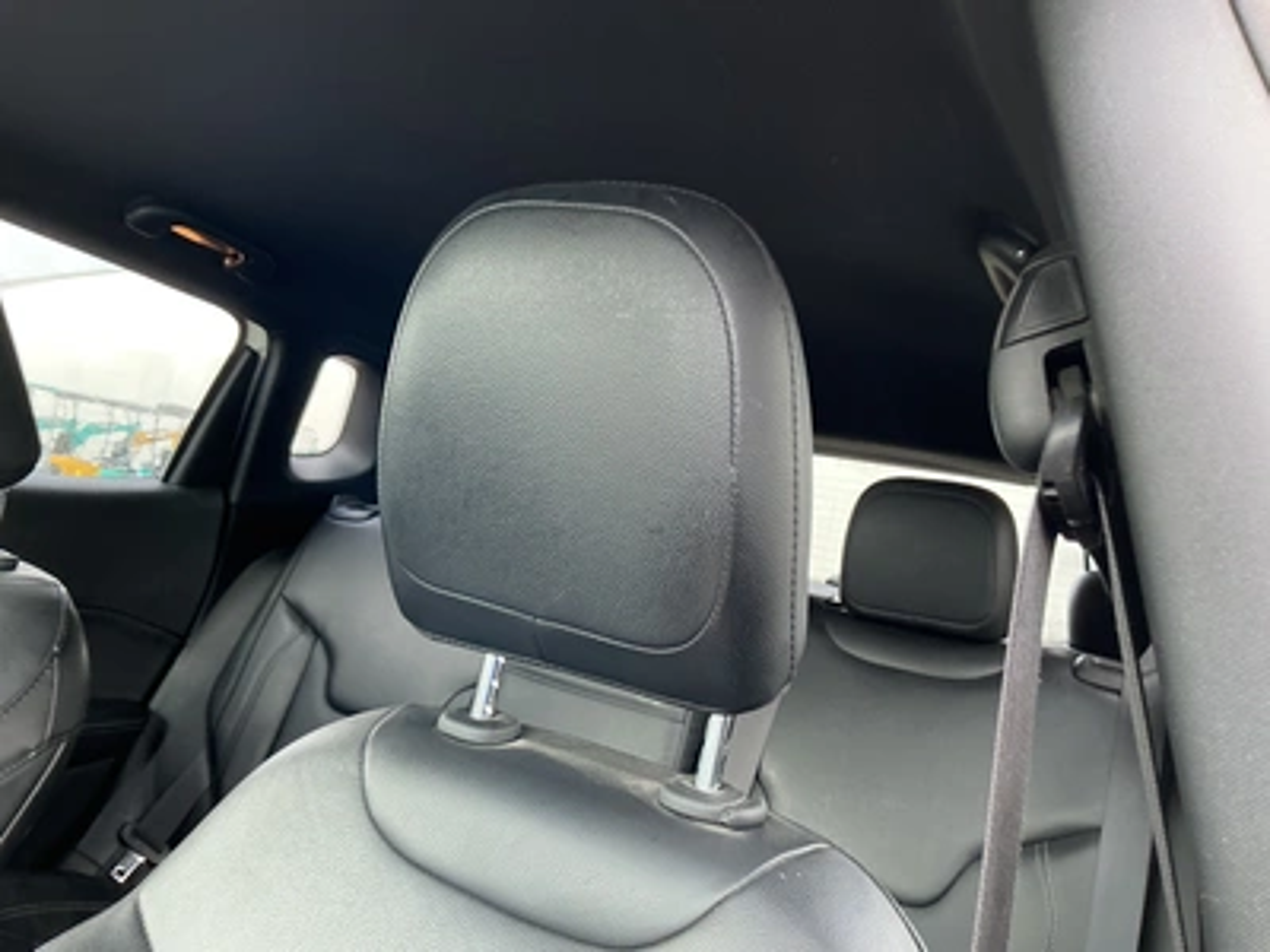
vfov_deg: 49.7
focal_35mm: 28
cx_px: 635
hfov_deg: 63.4
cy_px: 476
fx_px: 1027
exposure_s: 1/71
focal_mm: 3
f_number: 1.8
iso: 64
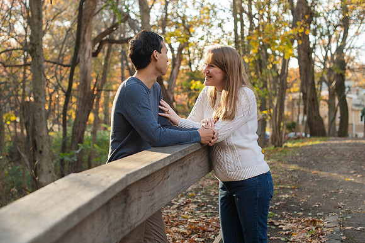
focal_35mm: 53
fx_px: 539
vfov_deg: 25.4
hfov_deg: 37.4
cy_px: 117
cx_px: 182
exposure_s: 1/500
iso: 450
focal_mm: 50
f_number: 3.5
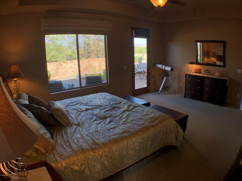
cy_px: 90
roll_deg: +2.3
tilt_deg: -13.1
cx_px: 121
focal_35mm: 28
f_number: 1.8
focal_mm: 4
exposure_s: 1/120
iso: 20
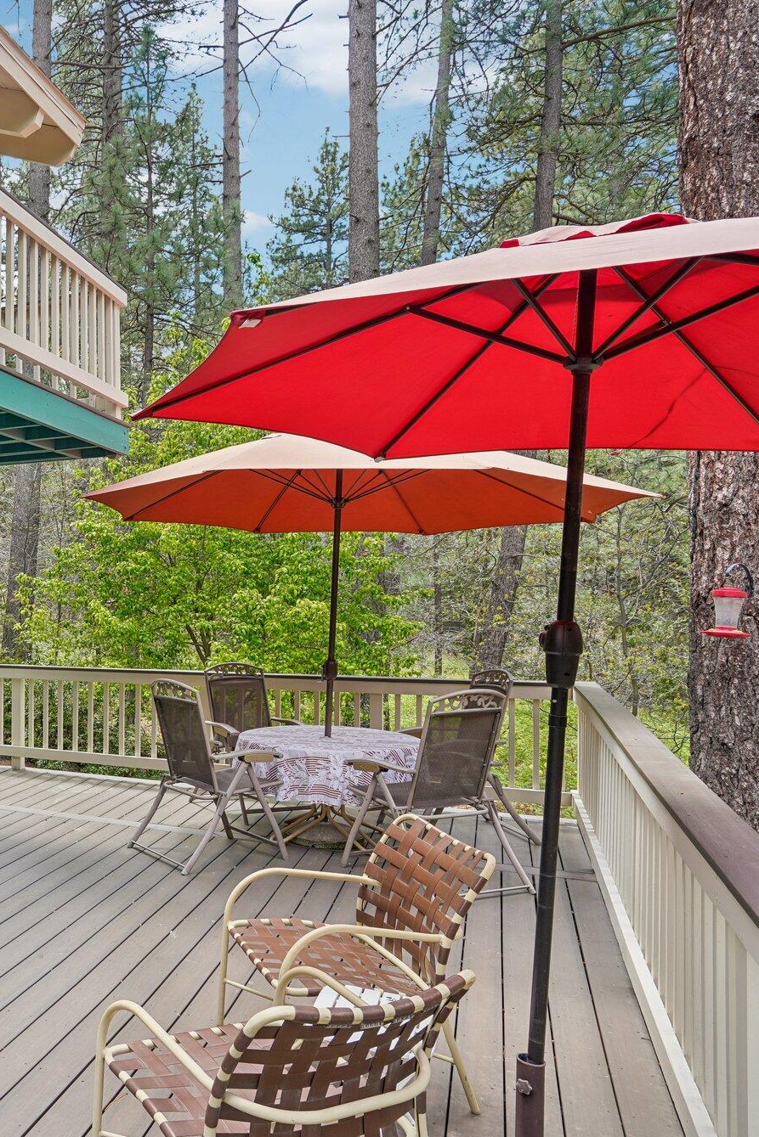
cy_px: 577
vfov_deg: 69.4
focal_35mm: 26
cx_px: -36
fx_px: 822
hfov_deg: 41.5
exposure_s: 1/30
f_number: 8
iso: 125
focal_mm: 17
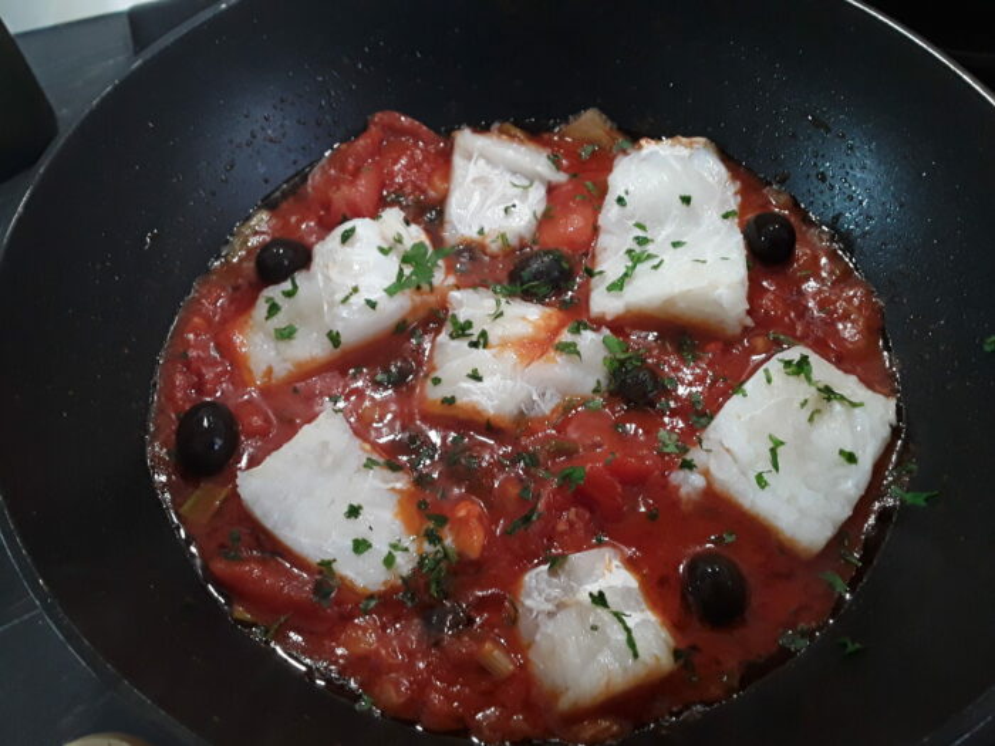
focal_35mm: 27
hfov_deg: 65.3
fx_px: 776
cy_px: 373
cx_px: 498
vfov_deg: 51.4
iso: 125
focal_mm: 2.91
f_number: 1.9
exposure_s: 1/33
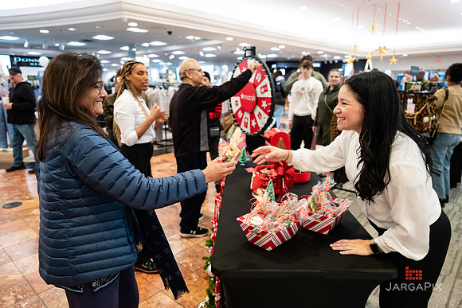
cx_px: 231
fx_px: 310
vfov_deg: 52.8
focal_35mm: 24
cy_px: 154
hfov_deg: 73.3
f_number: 3.2
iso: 1000
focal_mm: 24
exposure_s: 1/125
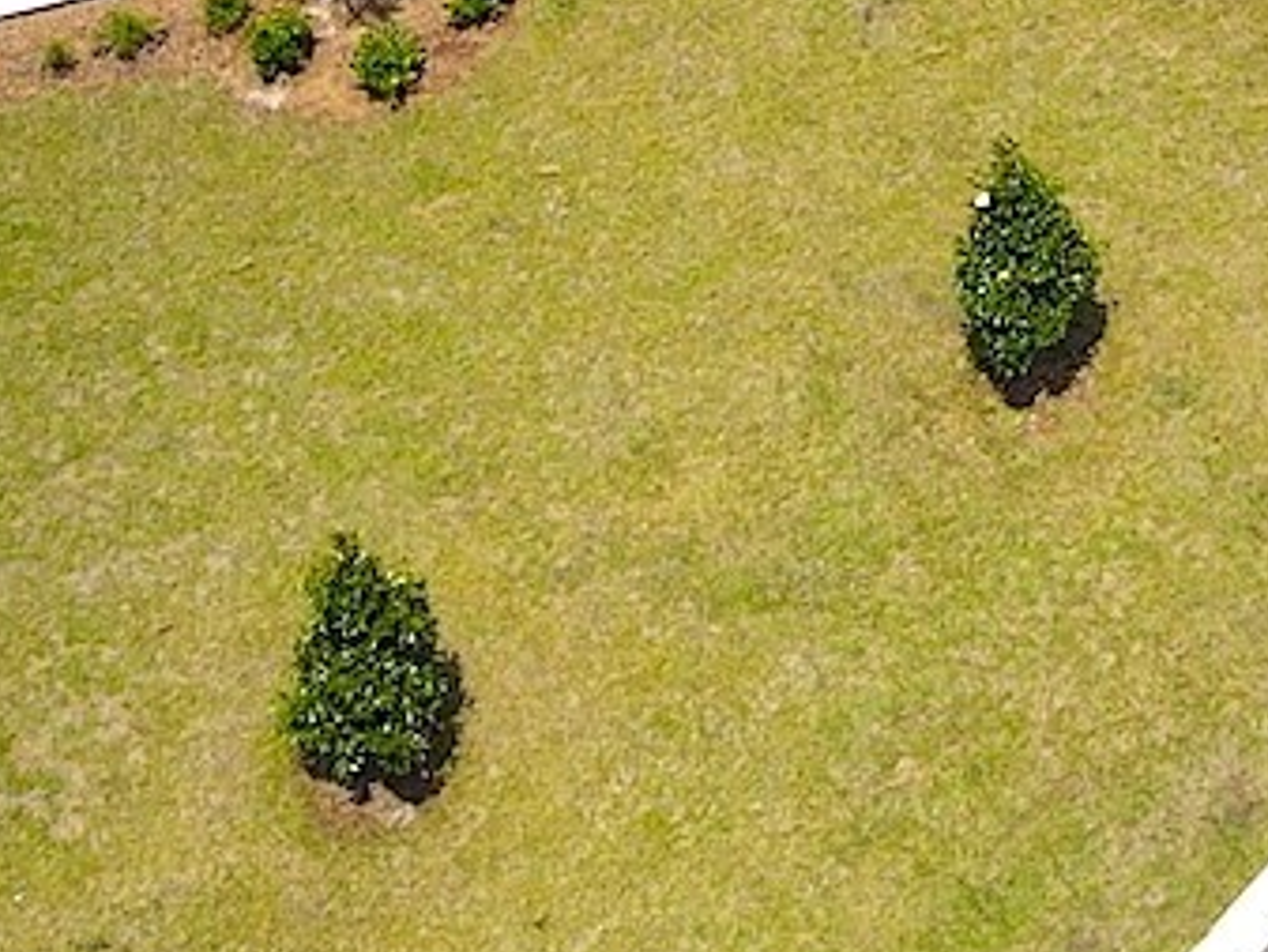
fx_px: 4177
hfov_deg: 17.0
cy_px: -1257
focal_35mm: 114
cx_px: 1170
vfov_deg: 11.1
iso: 100
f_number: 2.8
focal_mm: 4.5
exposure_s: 1/725
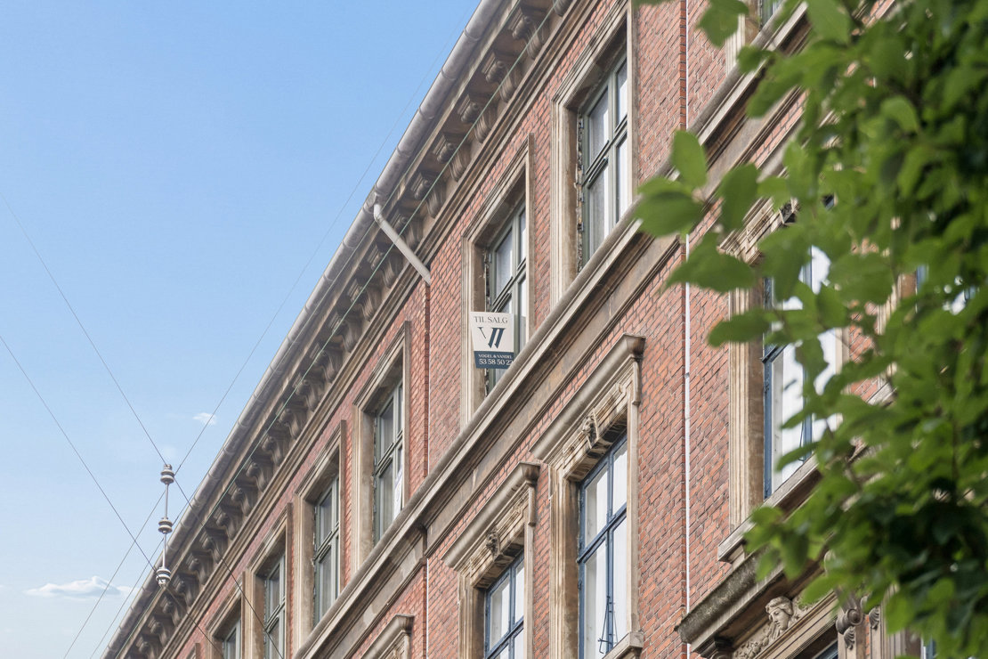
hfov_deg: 19.5
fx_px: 2881
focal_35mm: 105
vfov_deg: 13.0
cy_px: 330
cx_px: 494
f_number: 4
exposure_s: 1/800
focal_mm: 70
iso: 200
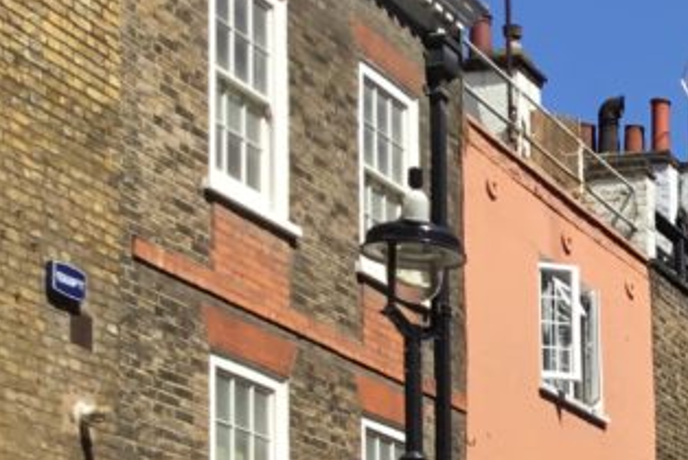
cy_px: 727
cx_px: 1050
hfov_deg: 17.4
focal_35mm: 105
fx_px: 2008
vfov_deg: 12.3
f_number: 2.4
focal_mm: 3.3
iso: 25
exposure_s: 1/1031
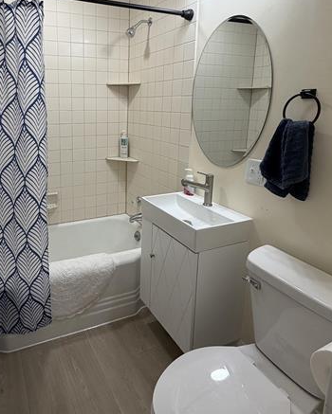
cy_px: 156
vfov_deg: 69.2
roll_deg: -0.7
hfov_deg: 56.8
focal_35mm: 24
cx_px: 98
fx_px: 295
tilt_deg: -9.9
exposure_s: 1/120
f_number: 2.2
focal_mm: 2.22
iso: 125
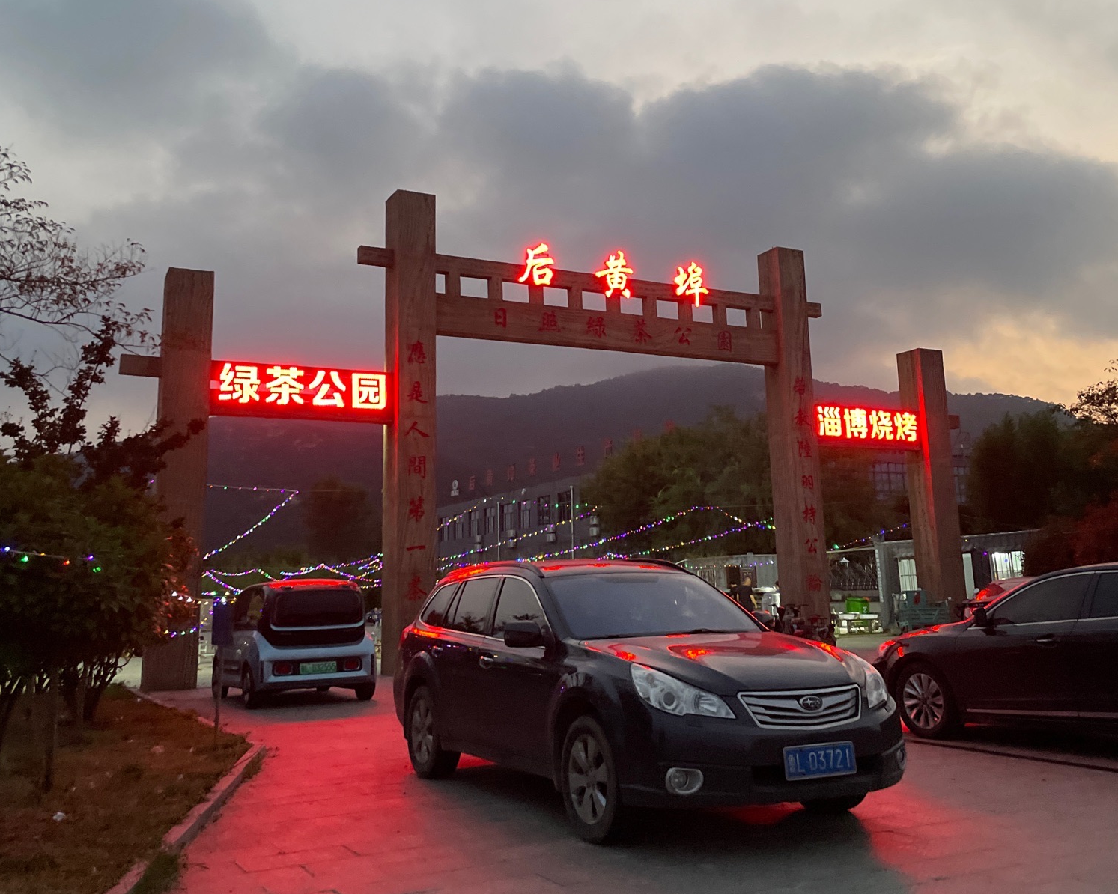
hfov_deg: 52.9
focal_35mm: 34
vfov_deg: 43.0
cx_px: 559
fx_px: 1125
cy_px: 339
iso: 400
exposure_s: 1/60
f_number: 1.6
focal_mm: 4.2
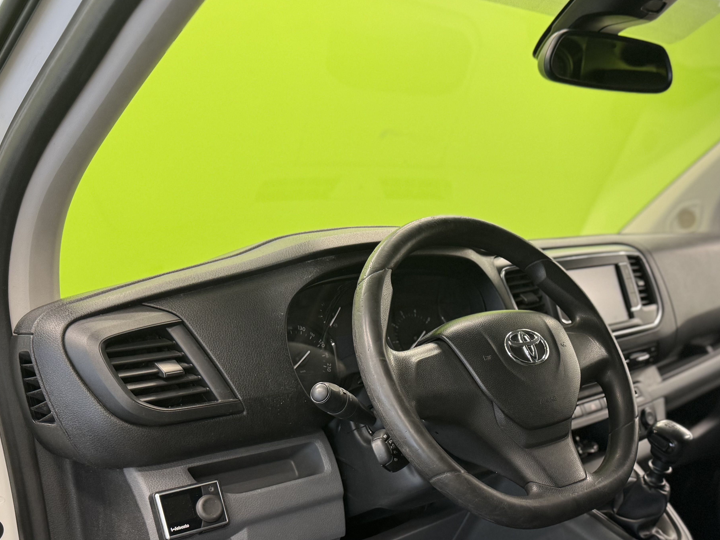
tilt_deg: -13.3
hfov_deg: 48.4
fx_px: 790
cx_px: 457
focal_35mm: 38
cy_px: 378
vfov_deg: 37.1
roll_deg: -0.1
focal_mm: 6.76
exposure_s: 1/50
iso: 100
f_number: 1.78
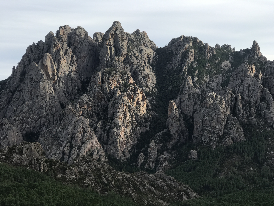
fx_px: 451
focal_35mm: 57
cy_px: 103
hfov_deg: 33.8
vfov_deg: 25.7
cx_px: 137
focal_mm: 6.6
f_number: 2.8
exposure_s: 1/297
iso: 20
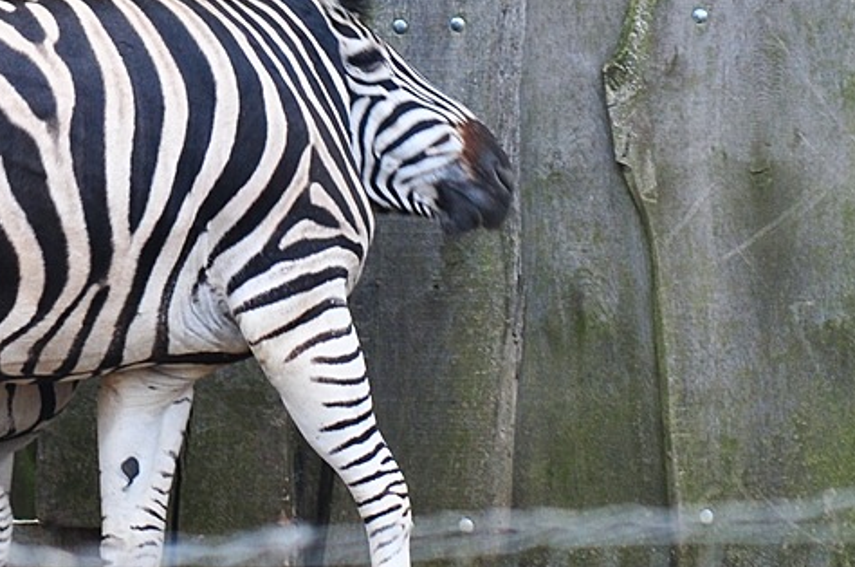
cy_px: 235
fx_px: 23062
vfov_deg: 1.4
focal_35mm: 973
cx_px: -29
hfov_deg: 2.1
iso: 400
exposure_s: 1/200
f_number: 8
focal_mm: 300
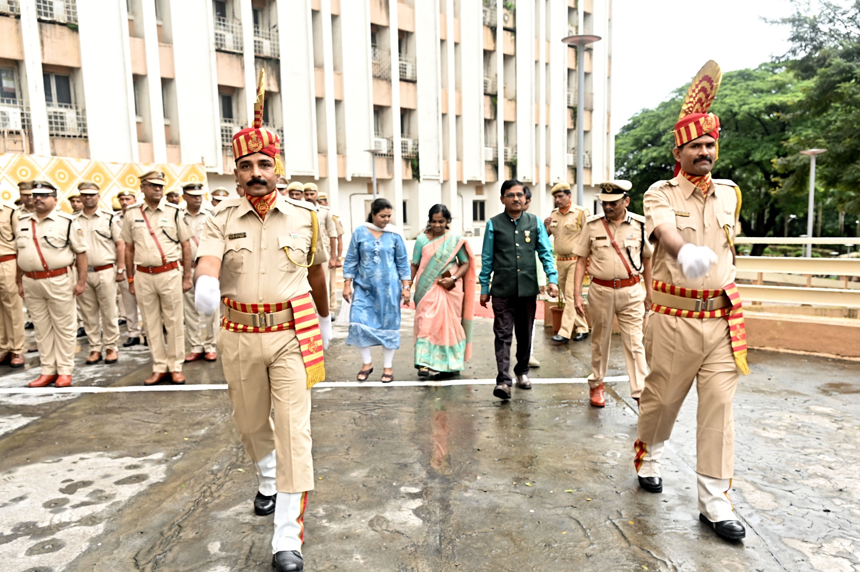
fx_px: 692
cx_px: 430
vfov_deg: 44.9
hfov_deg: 63.7
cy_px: 286
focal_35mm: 29
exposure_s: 1/125
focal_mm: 29
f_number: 5.6
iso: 200
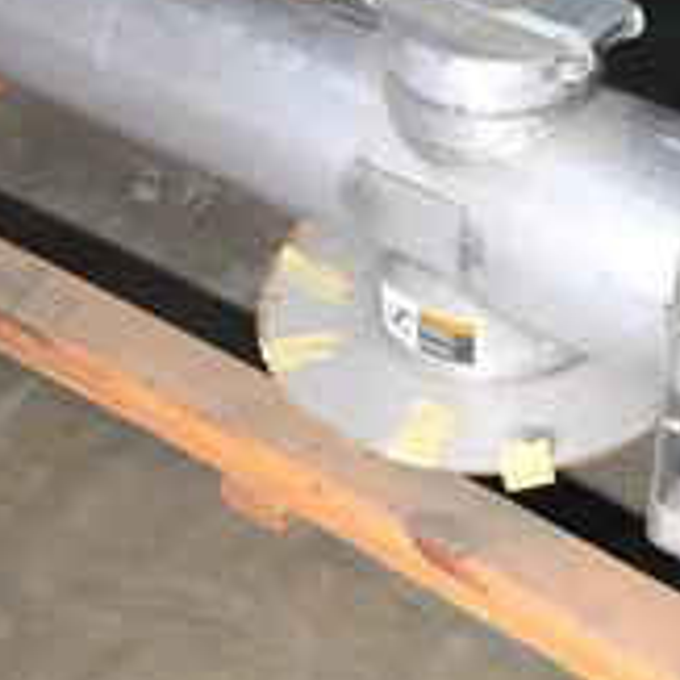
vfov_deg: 27.2
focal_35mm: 63
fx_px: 1400
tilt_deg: -39.4
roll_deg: -5.1
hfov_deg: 26.1
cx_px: 655
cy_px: 263
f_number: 2.2
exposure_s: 1/30
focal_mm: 4.15
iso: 80
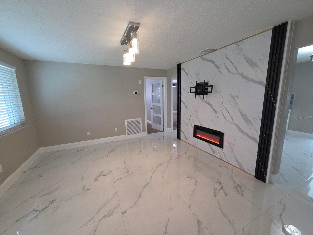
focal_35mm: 13
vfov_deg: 89.9
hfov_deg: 106.2
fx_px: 118
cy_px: 118
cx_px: 156
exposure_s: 1/60
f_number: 2.2
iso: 125
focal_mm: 2.2
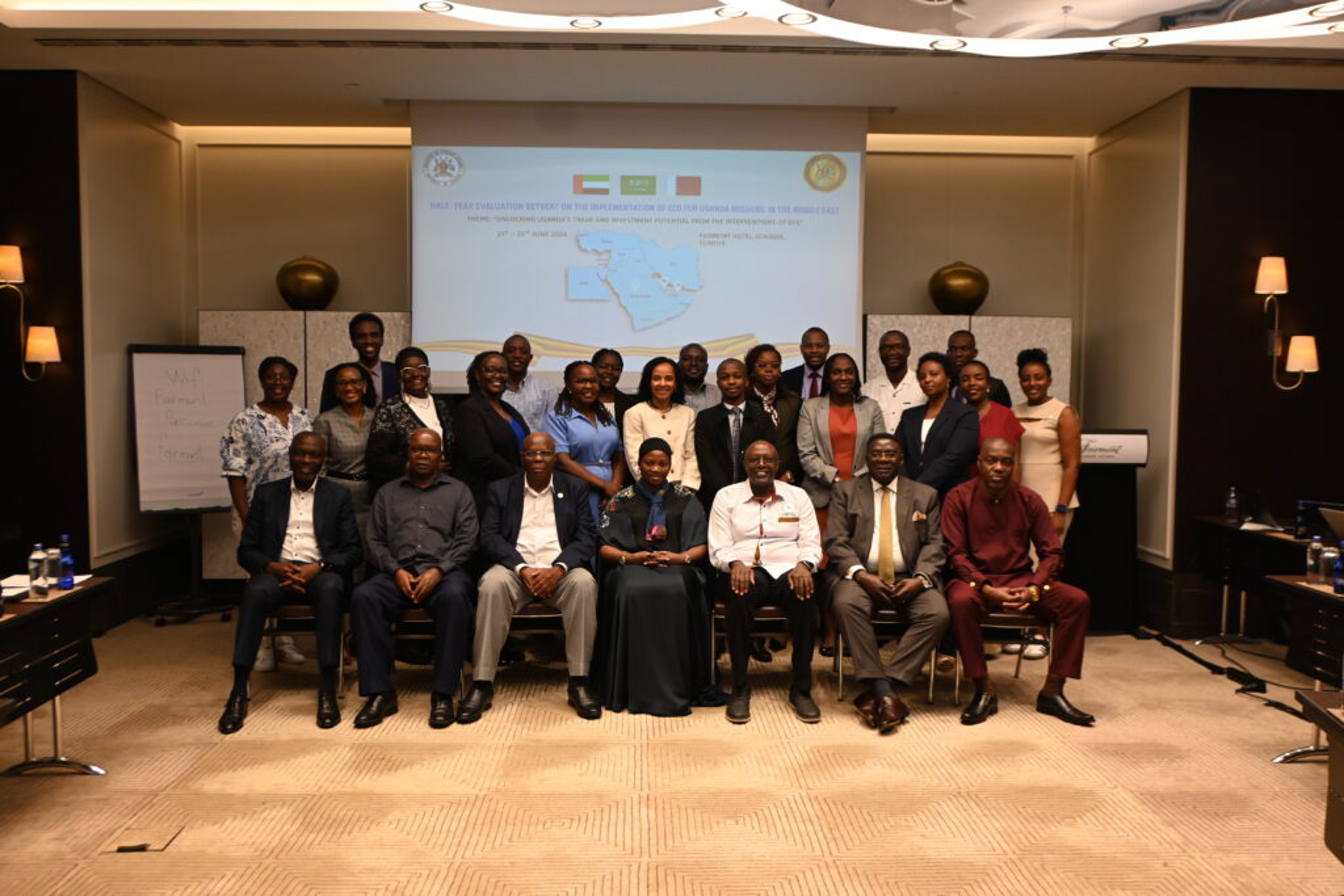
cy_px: 448
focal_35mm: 31
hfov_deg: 60.7
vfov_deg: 42.7
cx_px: 672
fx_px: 1148
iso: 720
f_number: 3.8
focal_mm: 20.5
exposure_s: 1/125
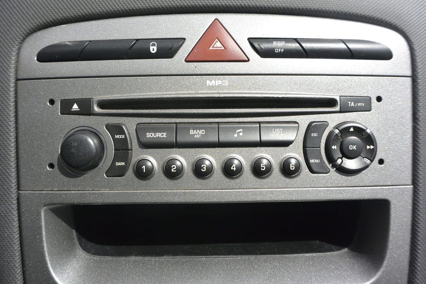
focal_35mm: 27
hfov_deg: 67.4
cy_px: 142
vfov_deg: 47.9
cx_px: 213
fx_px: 320
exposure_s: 1/800
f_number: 5
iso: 160
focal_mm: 10
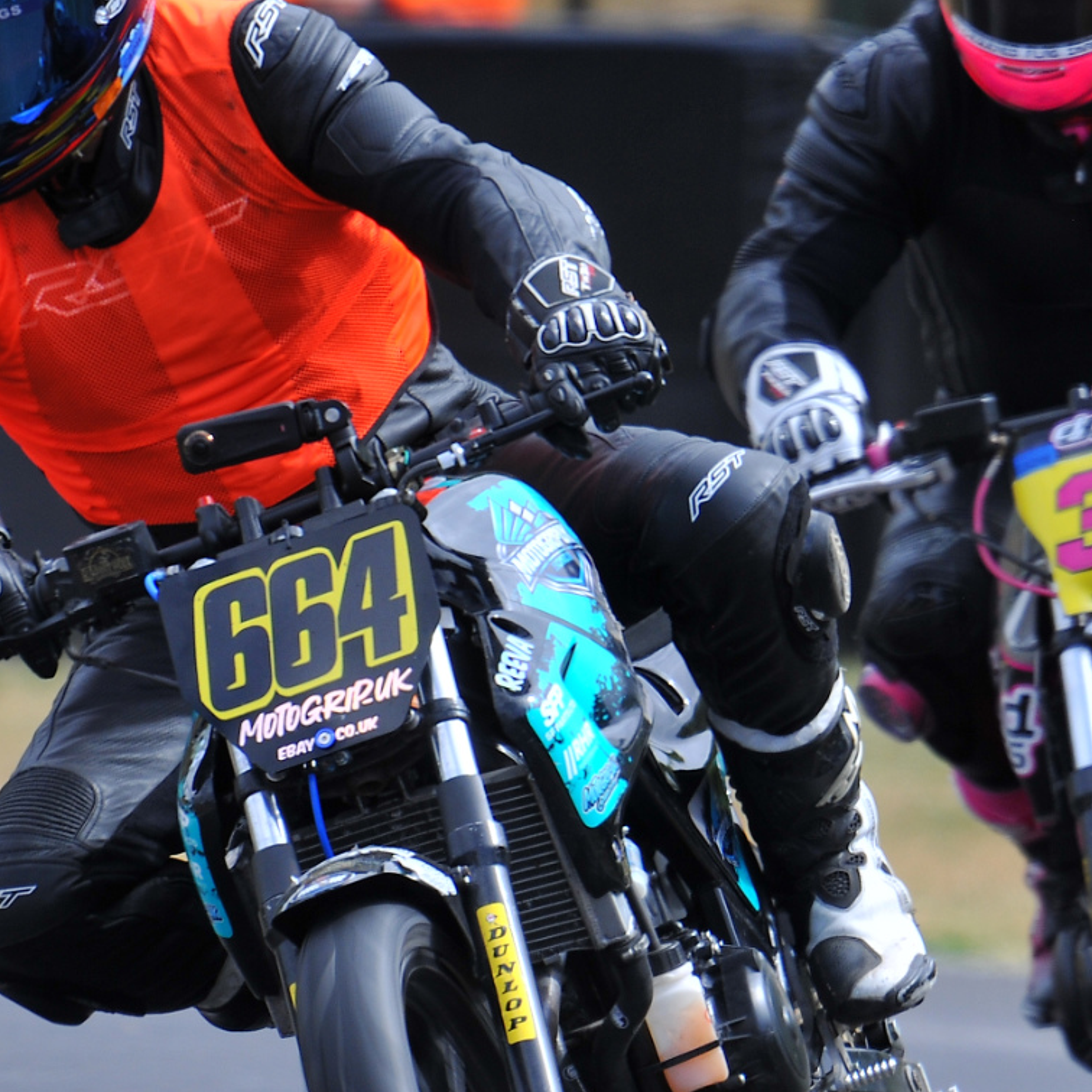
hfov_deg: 1.9
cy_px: 649
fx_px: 33692
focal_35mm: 944
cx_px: 932
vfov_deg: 1.9
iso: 200
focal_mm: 420
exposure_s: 1/400
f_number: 7.1
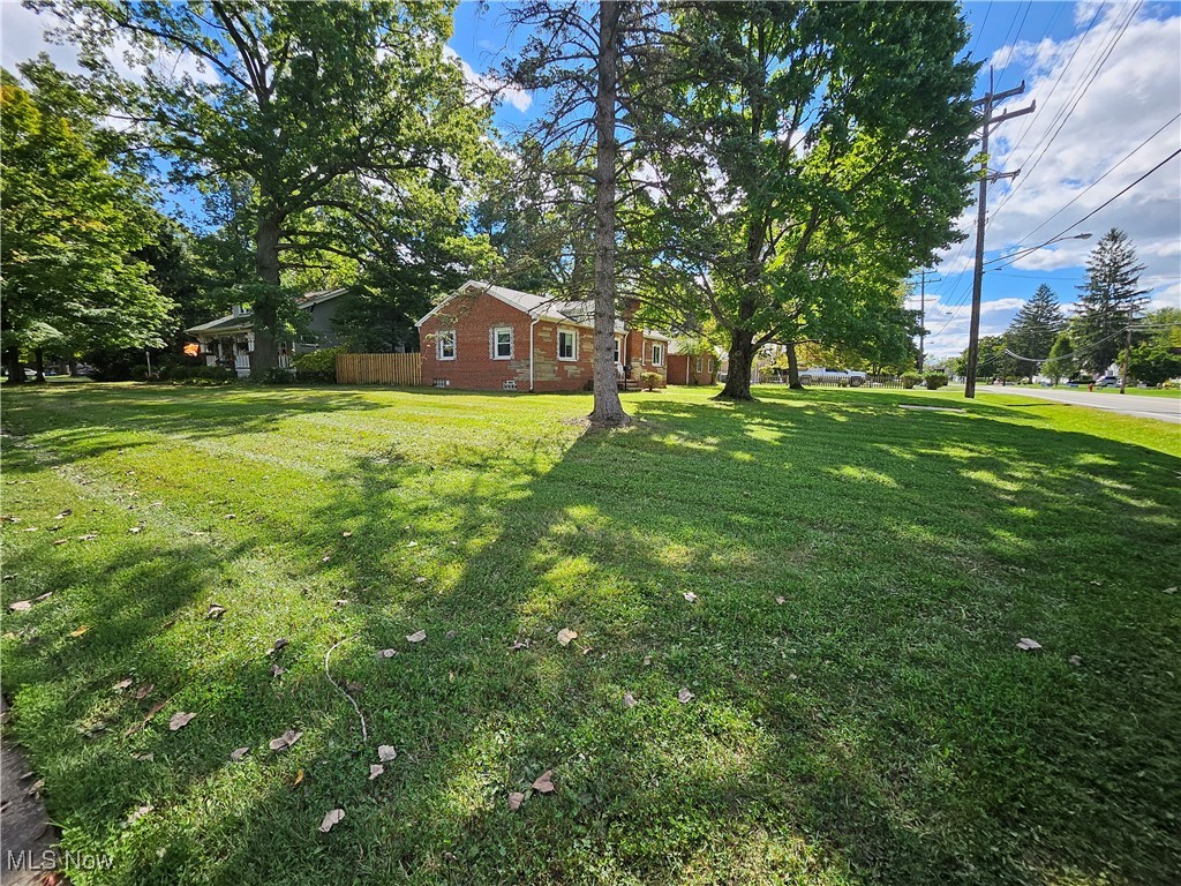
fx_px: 444
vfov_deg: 89.9
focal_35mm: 13
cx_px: 590
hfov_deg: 106.2
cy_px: 443
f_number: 2.2
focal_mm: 1.74
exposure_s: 1/740
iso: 40
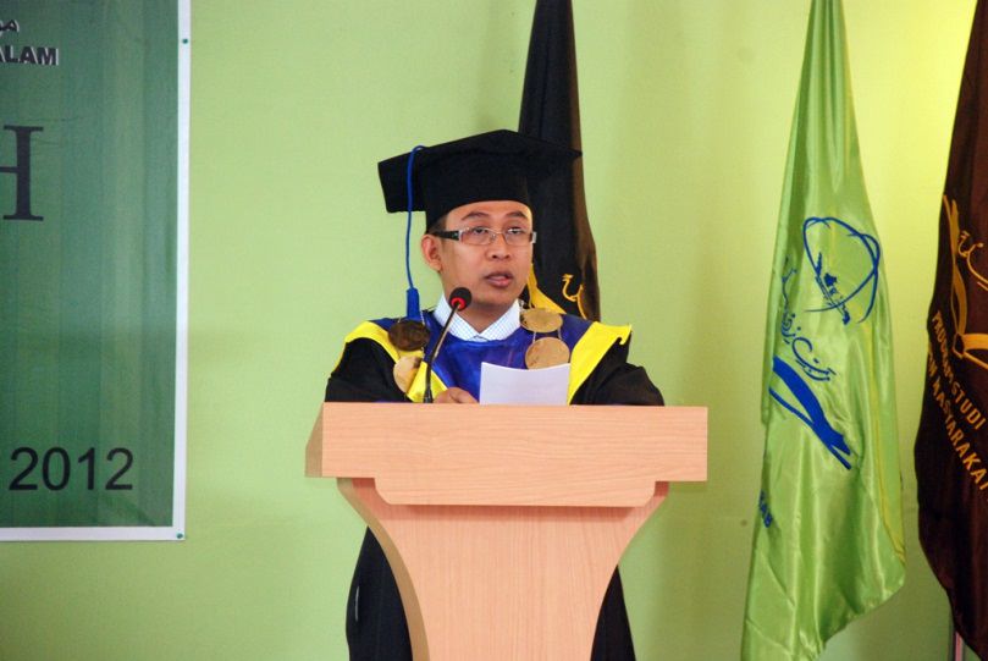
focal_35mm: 202
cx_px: 494
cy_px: 330
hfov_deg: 10.2
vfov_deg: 6.8
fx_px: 5562
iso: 800
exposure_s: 1/80
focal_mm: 135
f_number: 5.6
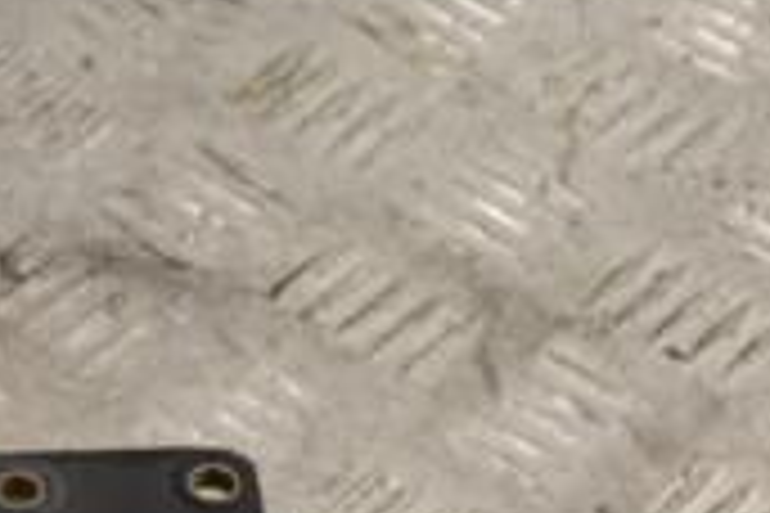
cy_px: 688
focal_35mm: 158
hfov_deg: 12.1
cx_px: -545
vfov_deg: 8.5
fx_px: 3379
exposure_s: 1/250
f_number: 8
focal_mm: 30
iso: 3200
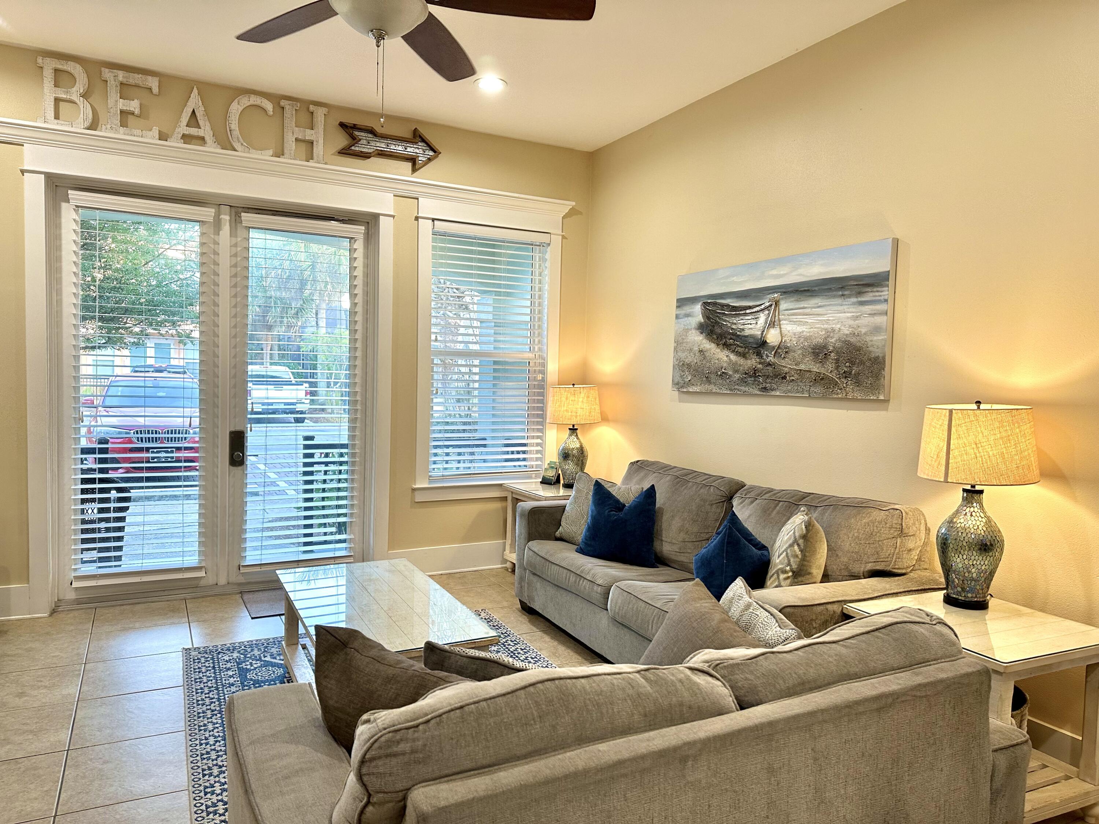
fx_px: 762
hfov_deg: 71.6
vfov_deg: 56.8
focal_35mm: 24
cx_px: 550
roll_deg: -2.1
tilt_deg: -3.7
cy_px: 412
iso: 125
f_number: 1.78
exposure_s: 1/120
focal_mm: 6.86
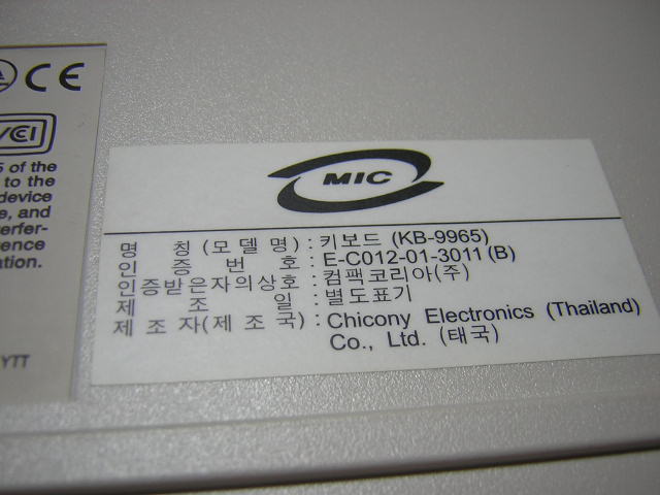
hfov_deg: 51.4
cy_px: 248
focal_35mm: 36
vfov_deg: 39.7
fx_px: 686
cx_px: 330
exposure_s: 1/20.9
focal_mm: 4.7
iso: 100
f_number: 2.6
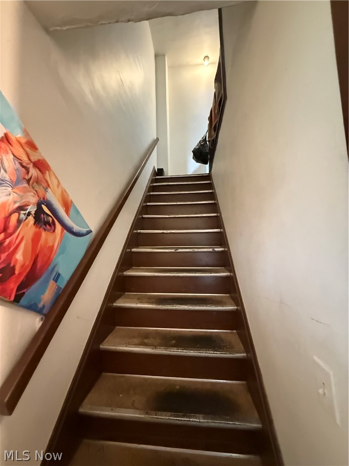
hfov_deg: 85.7
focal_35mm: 14
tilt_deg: +6.1
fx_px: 188
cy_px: 233
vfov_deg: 102.1
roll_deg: +0.3
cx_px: 174
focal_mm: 2.22
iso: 1600
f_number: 2.2
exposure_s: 1/40
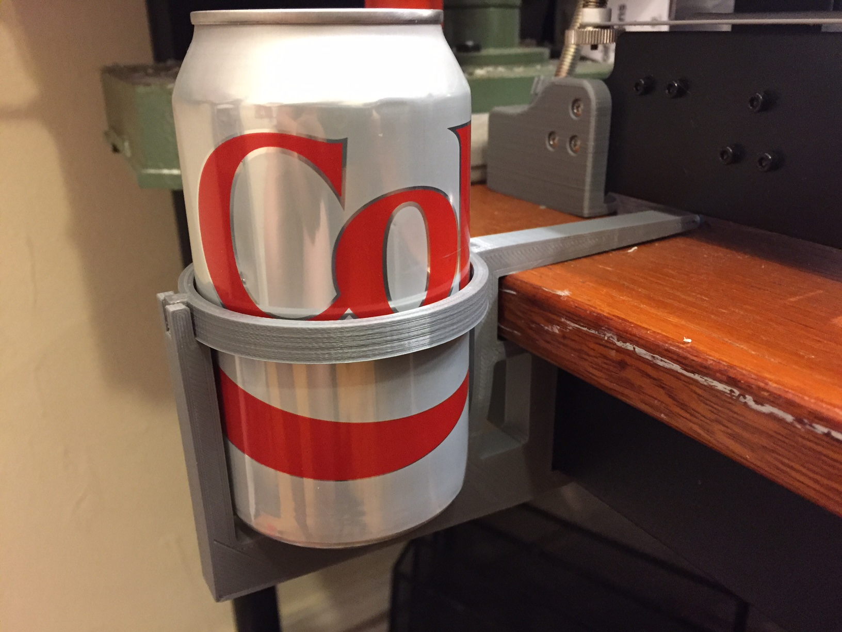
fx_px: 705
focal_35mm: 29
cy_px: 316
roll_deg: +2.6
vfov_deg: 48.2
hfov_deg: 61.7
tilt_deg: -20.4
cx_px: 421
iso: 320
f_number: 2.2
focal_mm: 4.15
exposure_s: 1/15
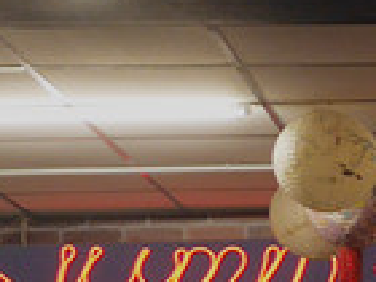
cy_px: 340
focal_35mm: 235
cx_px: 1101
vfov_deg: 6.3
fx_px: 2553
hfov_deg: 7.5
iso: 250
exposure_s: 1/60
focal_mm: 15
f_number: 1.7
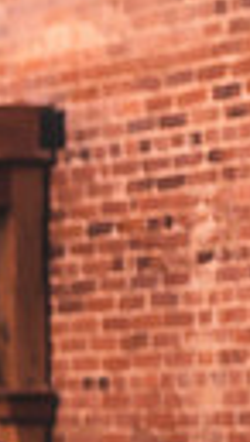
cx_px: -658
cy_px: 382
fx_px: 3942
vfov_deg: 6.4
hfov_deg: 3.5
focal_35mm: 336
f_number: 2.8
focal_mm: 70
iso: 100
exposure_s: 1/160
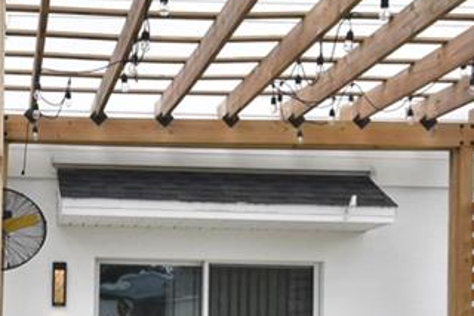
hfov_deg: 25.9
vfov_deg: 17.9
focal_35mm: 75
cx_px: 19
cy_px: 270
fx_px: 987
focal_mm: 10
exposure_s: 1/3000
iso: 800
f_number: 3.5
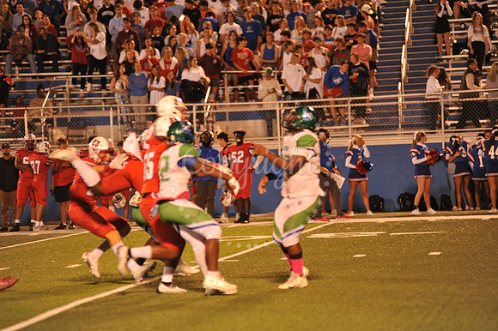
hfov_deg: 10.3
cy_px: 166
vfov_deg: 6.9
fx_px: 2765
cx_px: 249
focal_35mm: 200
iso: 2000
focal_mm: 200
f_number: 3.2
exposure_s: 1/200
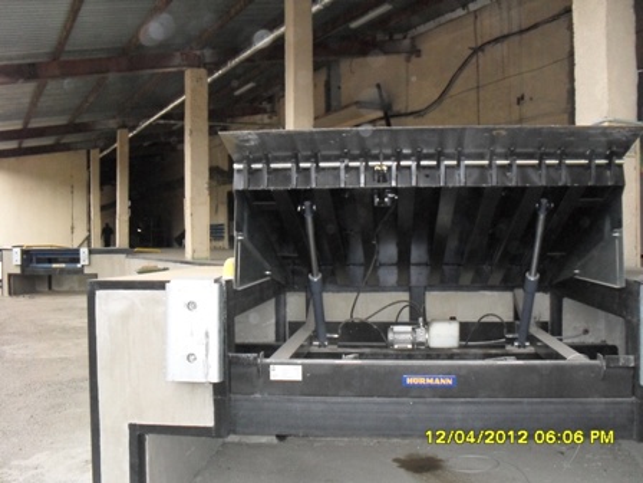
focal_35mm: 38
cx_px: 322
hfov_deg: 49.0
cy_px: 242
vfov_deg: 37.7
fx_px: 706
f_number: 2.8
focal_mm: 6.3
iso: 240
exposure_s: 1/45
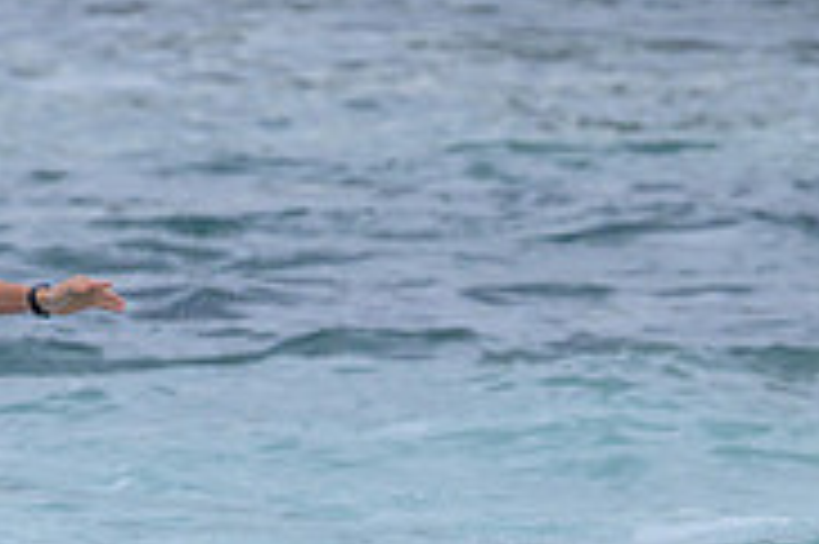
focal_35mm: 1905
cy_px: 723
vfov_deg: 0.7
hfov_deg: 1.1
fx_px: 43299
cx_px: -339
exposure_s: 1/2000
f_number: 10
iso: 900
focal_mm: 500
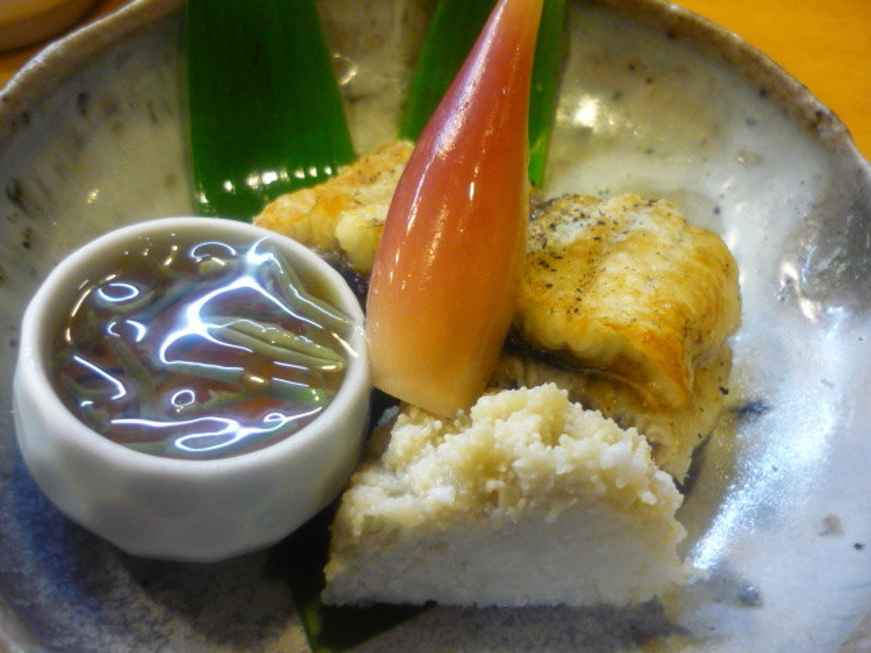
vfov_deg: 42.9
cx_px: 436
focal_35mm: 33
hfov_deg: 55.4
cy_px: 326
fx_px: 830
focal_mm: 5.5
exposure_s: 1/15
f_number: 2.8
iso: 400
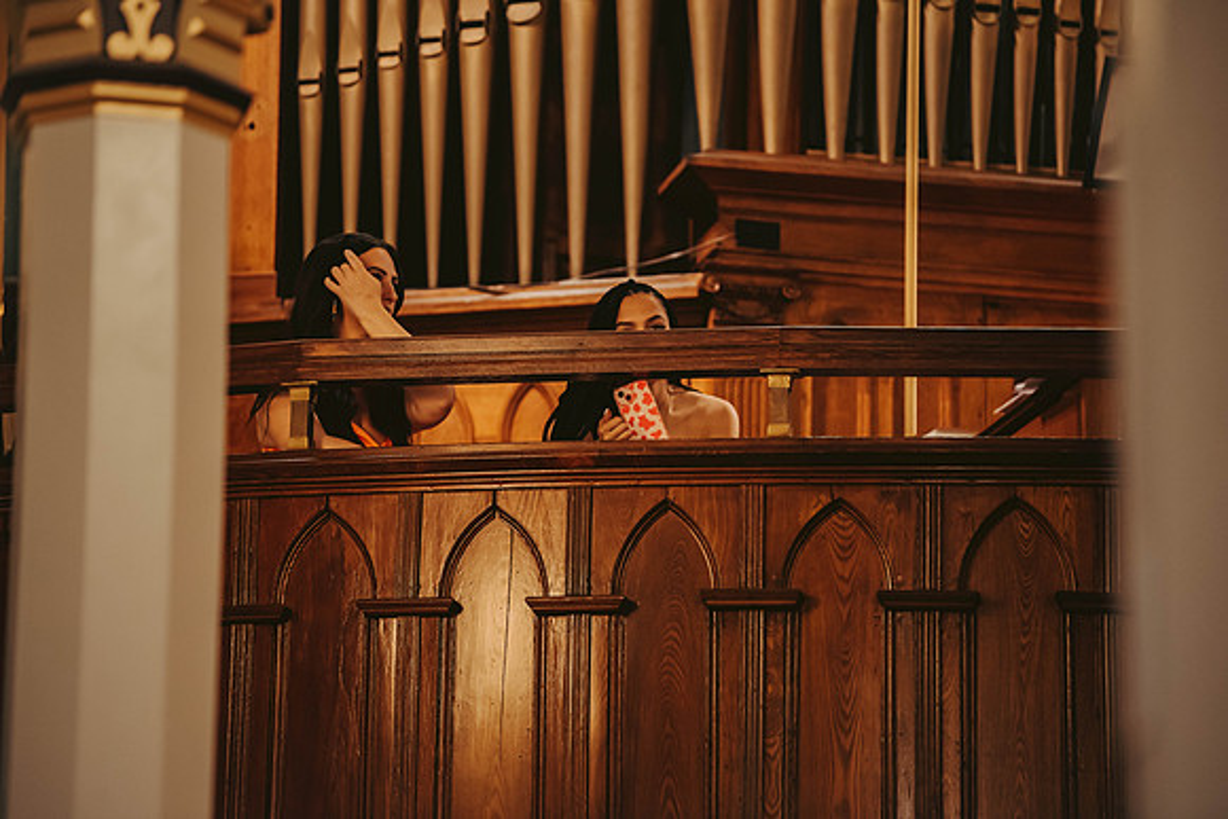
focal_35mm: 203
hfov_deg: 10.1
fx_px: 6920
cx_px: 614
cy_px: 410
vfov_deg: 6.8
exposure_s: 1/80
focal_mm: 200
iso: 1600
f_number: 2.8
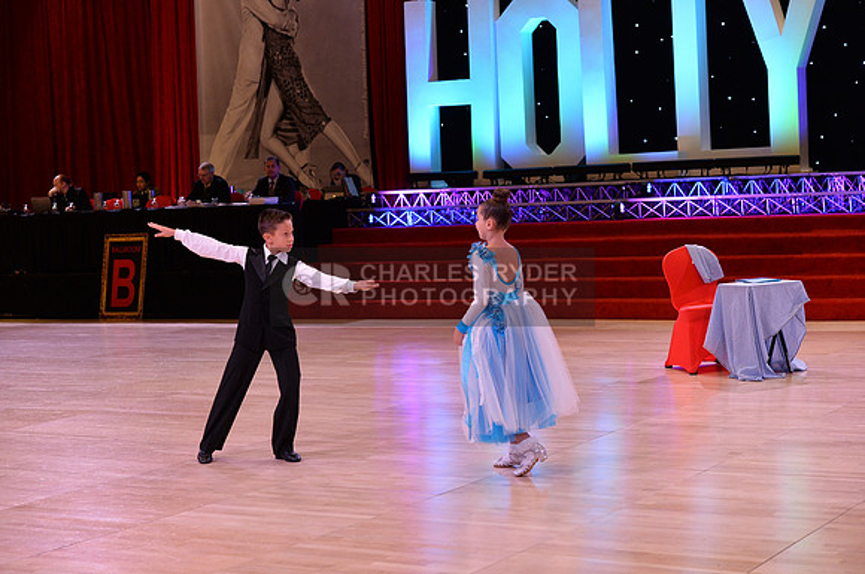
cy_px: 287
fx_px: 1680
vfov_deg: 19.4
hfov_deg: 28.9
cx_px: 432
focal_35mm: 70
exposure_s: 1/250
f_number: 5
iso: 2000
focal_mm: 70
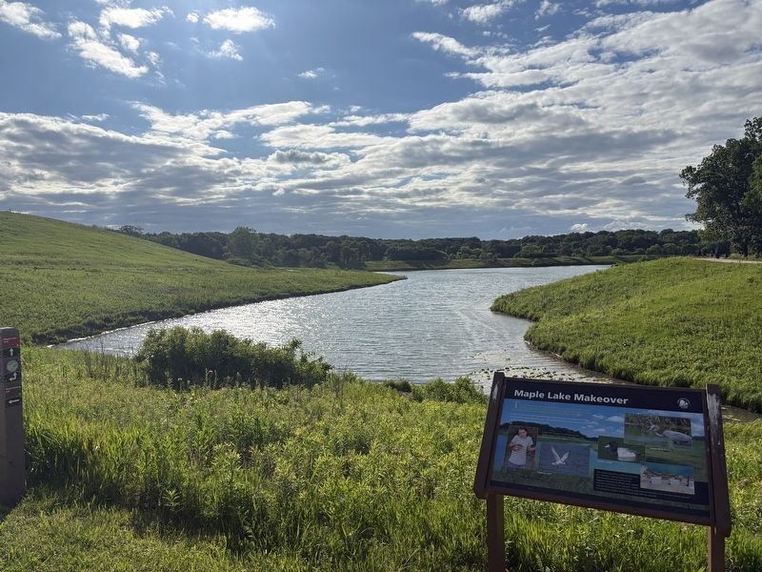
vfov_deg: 53.1
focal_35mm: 26
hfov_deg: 67.3
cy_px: 286
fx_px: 572
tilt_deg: -2.2
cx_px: 381
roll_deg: +0.9
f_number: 1.6
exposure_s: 1/11905
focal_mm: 5.96
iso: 50
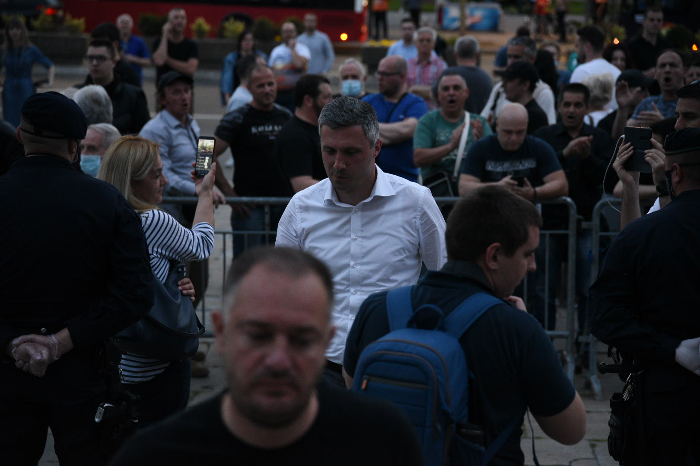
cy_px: 233
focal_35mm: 95
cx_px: 350
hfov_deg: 21.5
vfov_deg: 14.4
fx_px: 1847
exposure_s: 1/200
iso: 3200
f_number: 4
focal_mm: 95
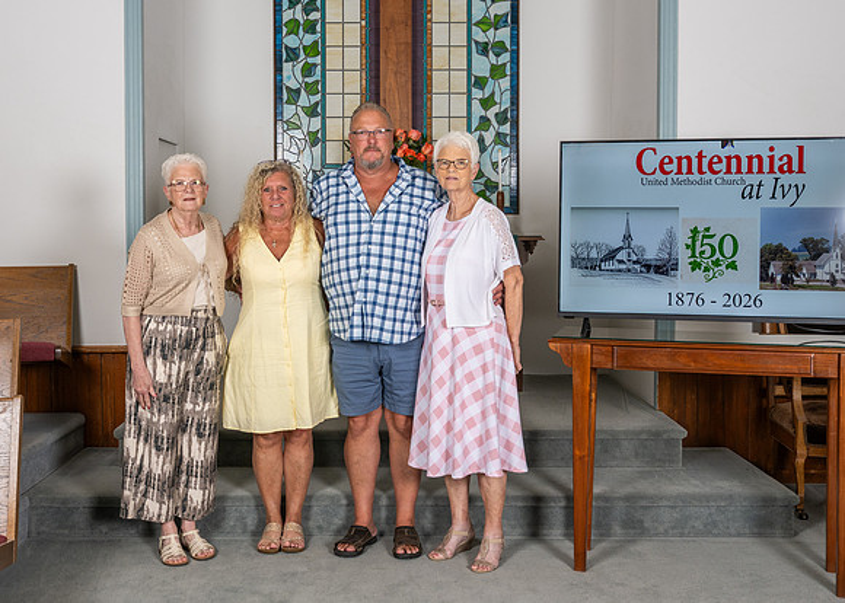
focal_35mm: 43
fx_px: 1034
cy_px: 253
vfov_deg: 32.5
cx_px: 387
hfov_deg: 44.4
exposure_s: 1/160
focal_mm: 27.5
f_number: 6.3
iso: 200
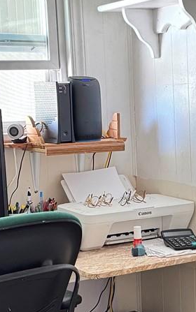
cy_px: 169
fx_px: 776
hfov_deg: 14.0
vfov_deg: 22.8
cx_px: 236
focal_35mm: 91
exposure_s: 1/60
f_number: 1.78
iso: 640
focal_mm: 6.76
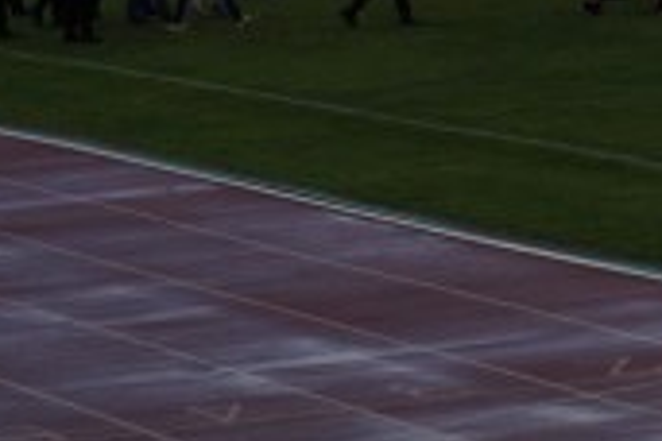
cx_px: 515
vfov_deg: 4.4
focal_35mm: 307
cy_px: -311
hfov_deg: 6.7
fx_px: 5644
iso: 250
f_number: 5.6
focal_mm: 53
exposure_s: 1/250
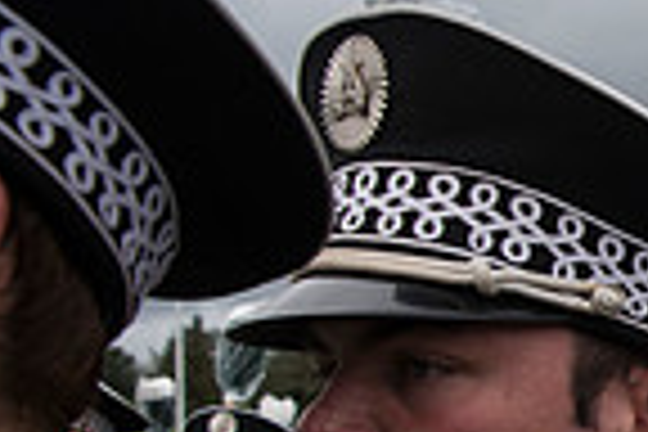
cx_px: 1251
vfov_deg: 13.6
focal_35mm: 97
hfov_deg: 16.6
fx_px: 1746
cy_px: 542
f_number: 5.6
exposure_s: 1/2500
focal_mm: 24
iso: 640
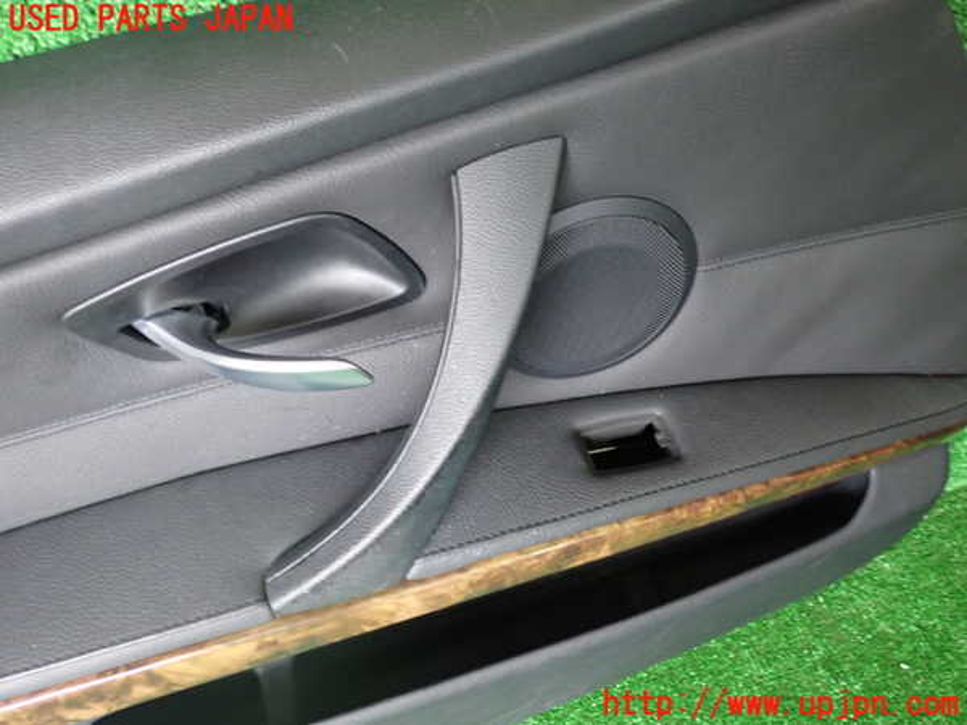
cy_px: 362
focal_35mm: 30
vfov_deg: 46.8
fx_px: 838
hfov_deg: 60.0
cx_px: 484
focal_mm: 5.4
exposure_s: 1/30
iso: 640
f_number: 2.3
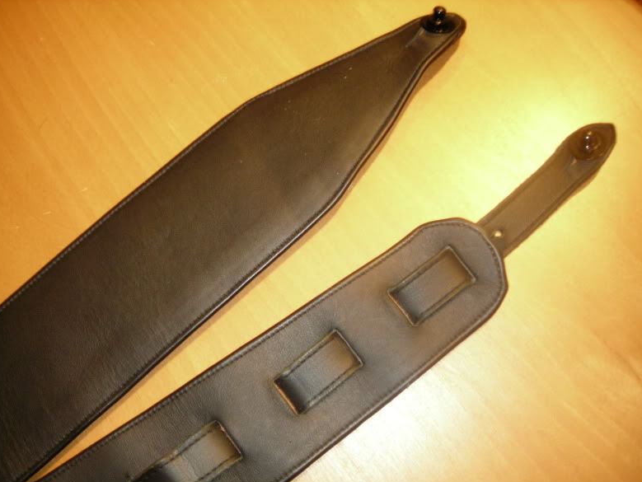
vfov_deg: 36.8
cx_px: 320
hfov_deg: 47.8
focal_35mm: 39
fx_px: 724
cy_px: 246
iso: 200
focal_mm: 6.3
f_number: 3.2
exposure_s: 1/2.7
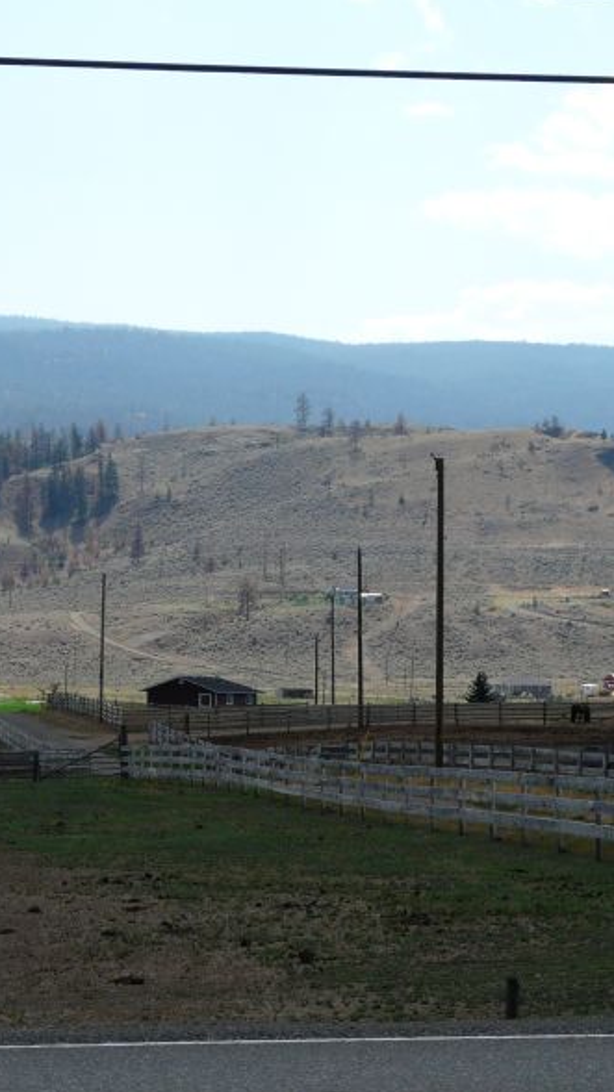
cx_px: 247
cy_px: 549
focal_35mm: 114
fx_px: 3302
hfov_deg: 10.6
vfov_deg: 18.8
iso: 100
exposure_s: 1/500
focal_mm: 12.6
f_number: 5.6
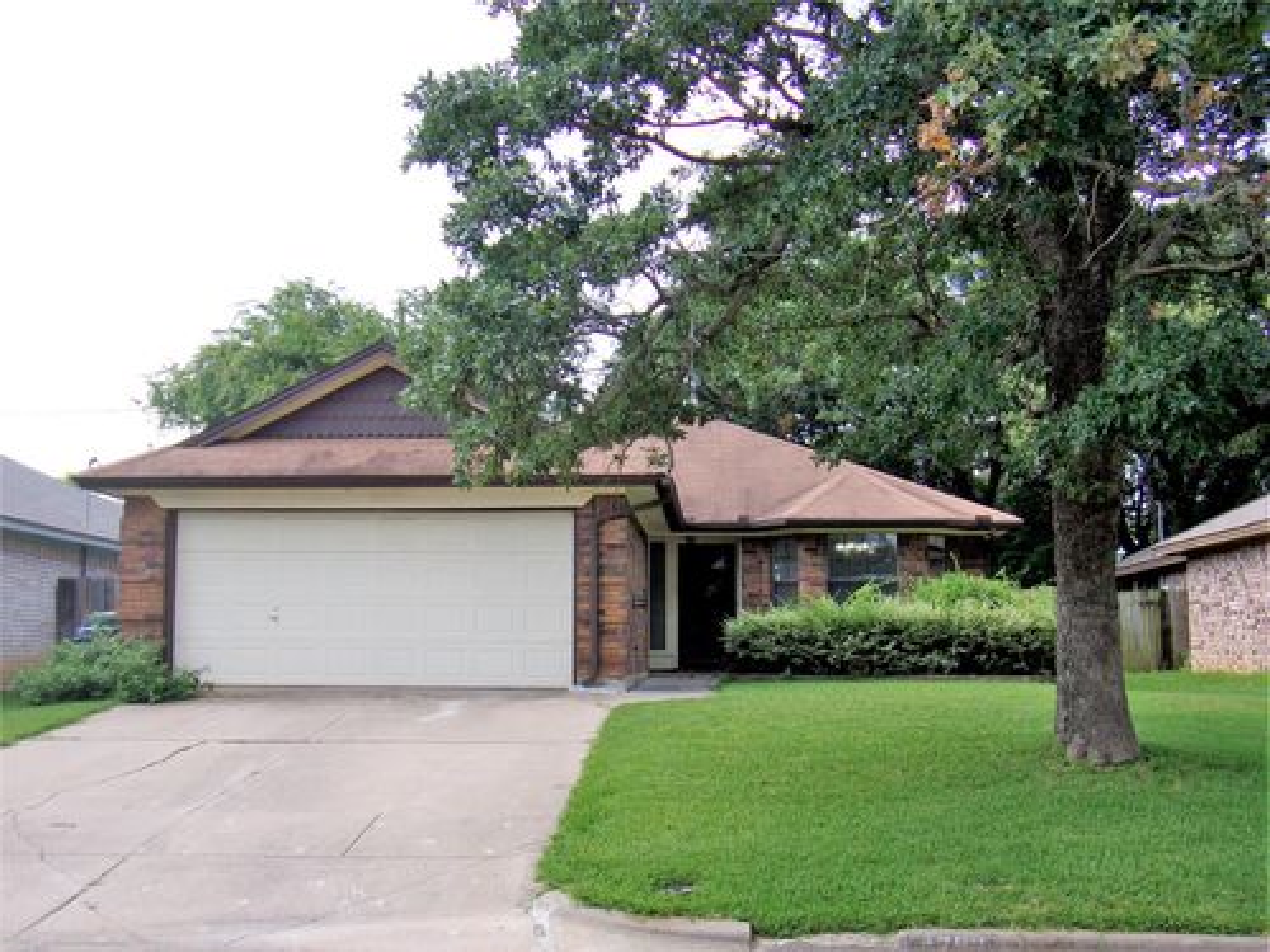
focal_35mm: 42
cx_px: 635
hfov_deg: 44.8
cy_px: 476
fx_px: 1541
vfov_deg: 34.3
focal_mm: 7.6
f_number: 3.7
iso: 80
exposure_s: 1/320
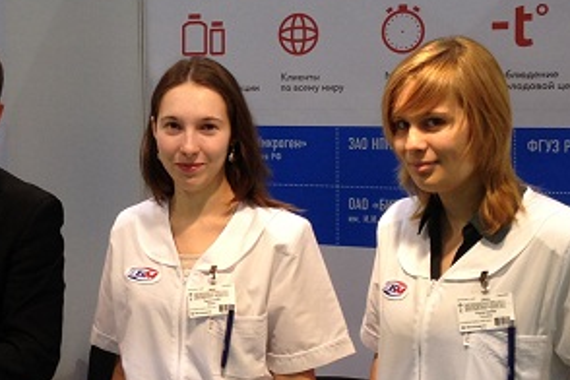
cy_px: 169
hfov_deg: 20.7
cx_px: 99
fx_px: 1536
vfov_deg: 14.1
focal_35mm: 97
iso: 64
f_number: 2.4
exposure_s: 1/24
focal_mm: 4.28
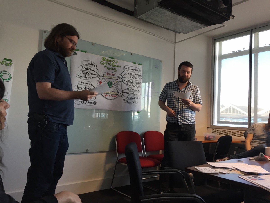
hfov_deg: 61.7
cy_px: 102
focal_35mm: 29
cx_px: 135
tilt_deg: +3.3
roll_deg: -4.2
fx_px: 226
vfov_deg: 48.2
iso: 100
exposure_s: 1/33
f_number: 2.2
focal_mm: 4.15
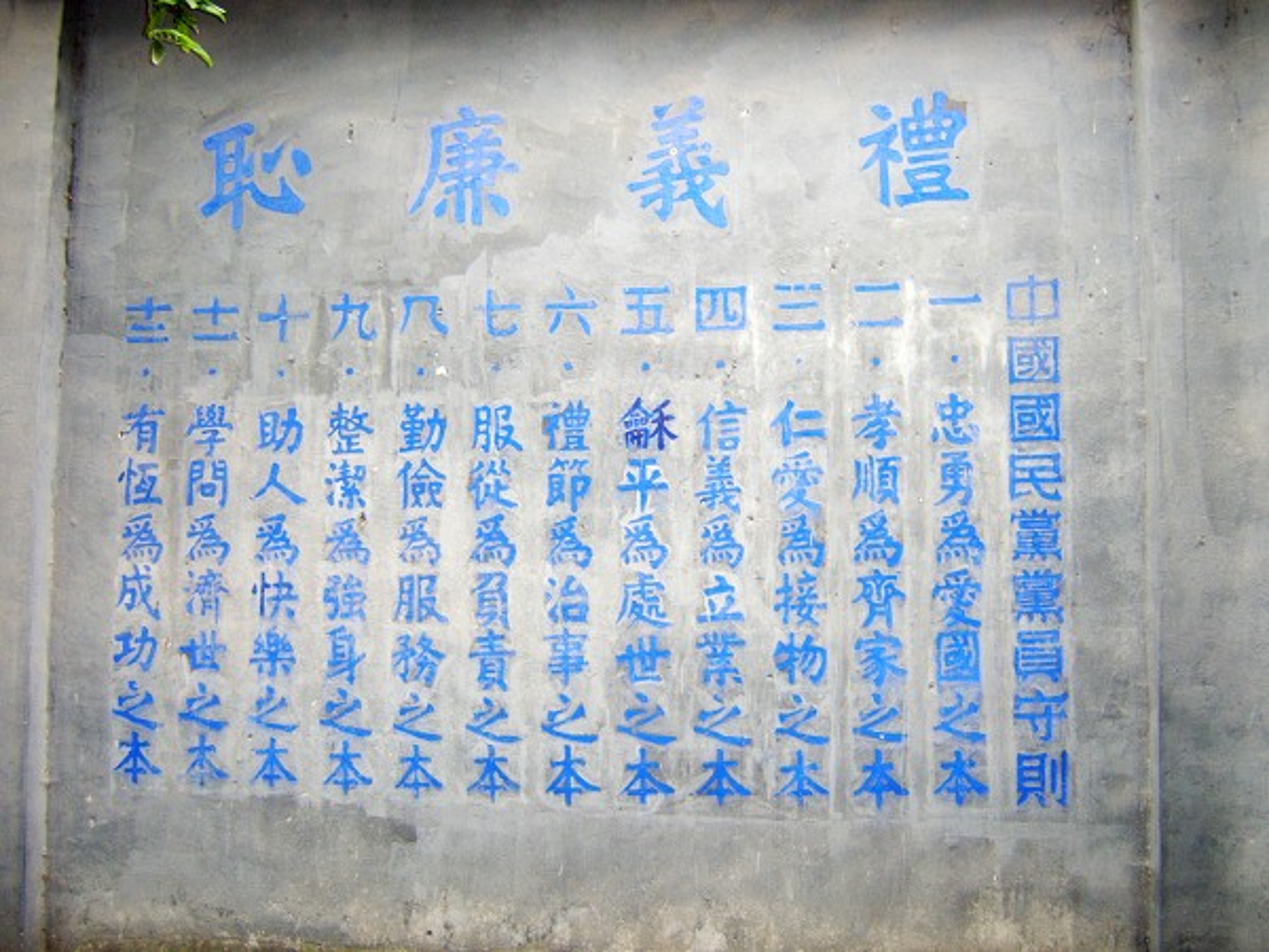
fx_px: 1136
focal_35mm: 31
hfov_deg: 58.4
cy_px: 476
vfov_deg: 45.4
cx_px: 634
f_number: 2.7
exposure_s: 1/30
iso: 141
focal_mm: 8.13
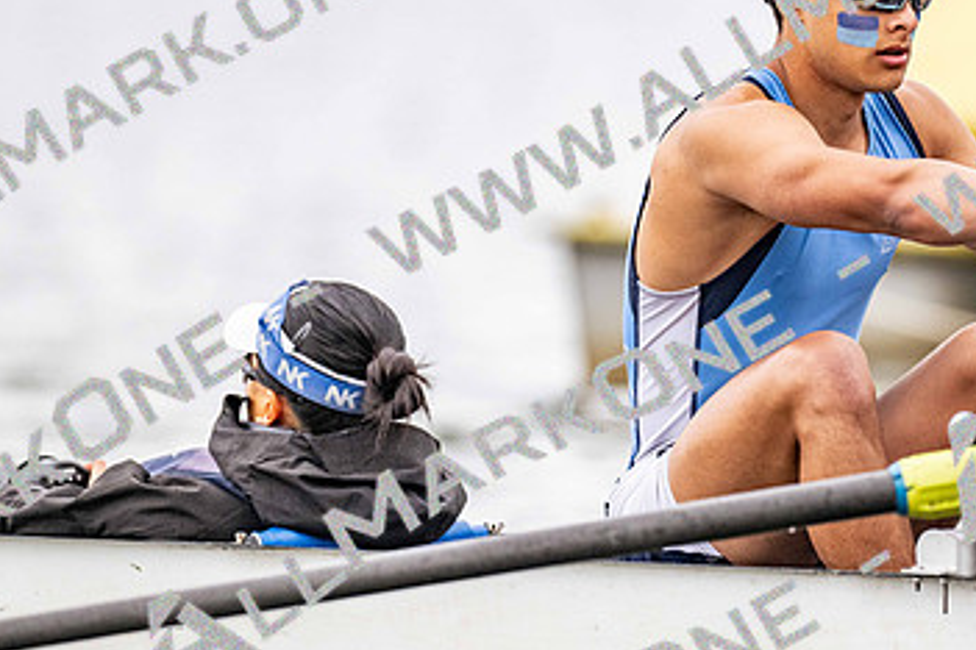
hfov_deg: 2.1
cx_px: 712
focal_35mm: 992
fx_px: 26892
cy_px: 282
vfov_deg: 1.4
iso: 2000
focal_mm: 600
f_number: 4
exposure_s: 1/2500
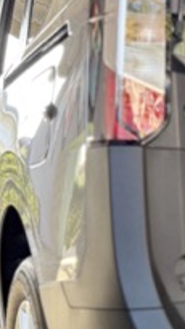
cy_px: 266
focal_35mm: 82
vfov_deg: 25.4
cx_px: 394
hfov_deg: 12.6
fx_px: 714
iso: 125
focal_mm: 6.8
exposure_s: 1/121
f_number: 1.8
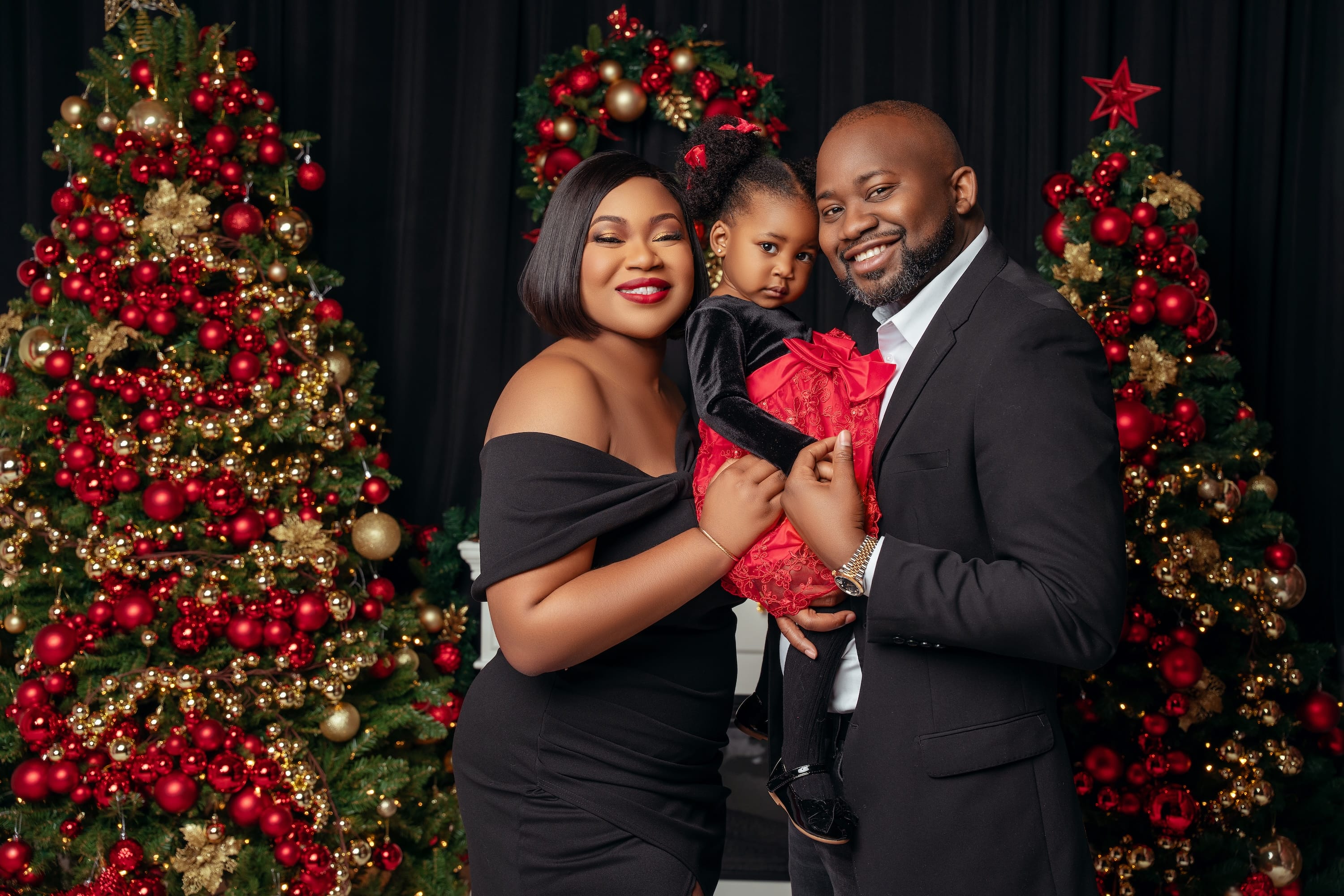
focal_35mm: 46
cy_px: 448
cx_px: 672
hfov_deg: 42.3
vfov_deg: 28.9
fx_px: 1736
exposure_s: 1/125
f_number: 5
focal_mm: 46.5
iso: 400
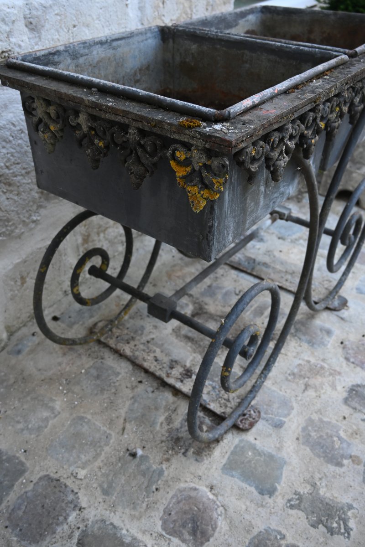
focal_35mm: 32
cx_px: 182
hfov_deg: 41.7
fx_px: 479
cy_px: 274
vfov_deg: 59.5
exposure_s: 1/160
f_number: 3.5
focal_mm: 21
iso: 400
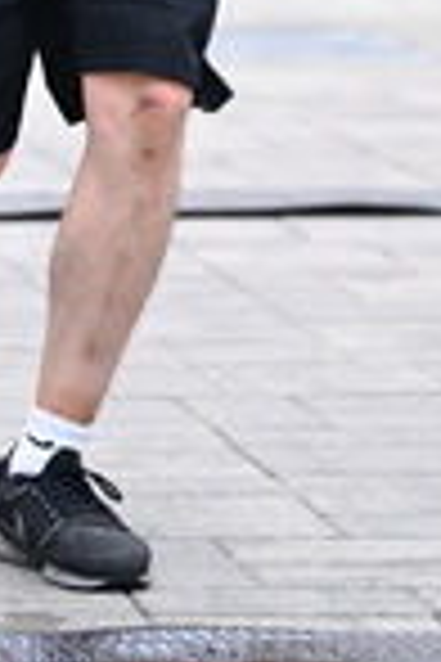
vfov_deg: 6.3
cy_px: -450
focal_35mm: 322
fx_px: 5916
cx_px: 20
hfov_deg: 4.3
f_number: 2.8
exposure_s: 1/1600
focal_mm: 86
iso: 1250
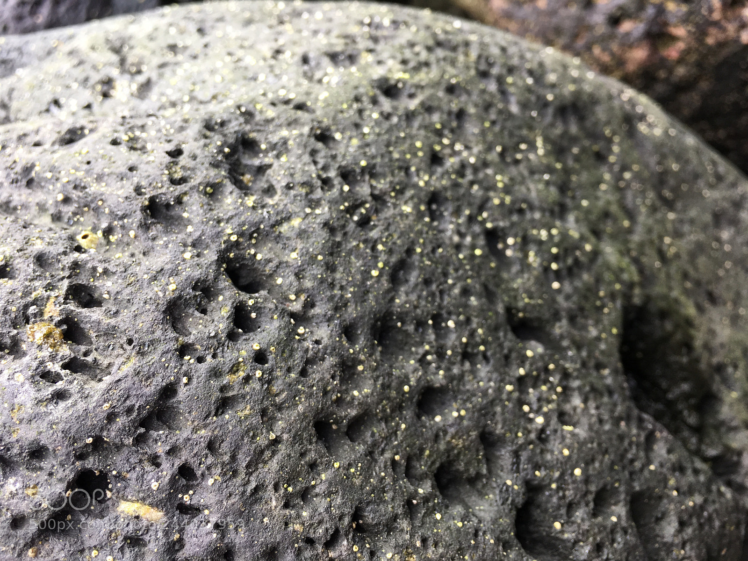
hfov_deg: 61.7
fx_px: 627
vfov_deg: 48.2
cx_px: 374
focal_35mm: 29
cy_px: 280
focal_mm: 4.15
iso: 32
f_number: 2.2
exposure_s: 1/100
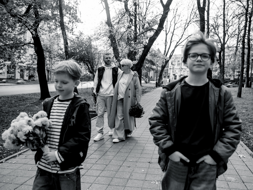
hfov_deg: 58.3
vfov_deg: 45.4
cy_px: 97
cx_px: 134
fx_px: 227
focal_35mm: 31
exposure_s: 1/4000
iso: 1250
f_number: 3.2
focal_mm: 28
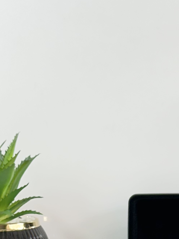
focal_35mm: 147
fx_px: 1014
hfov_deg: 9.8
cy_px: 158
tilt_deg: -4.1
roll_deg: -0.2
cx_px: 253
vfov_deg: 13.4
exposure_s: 1/100
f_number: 1.78
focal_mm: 6.86
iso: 80
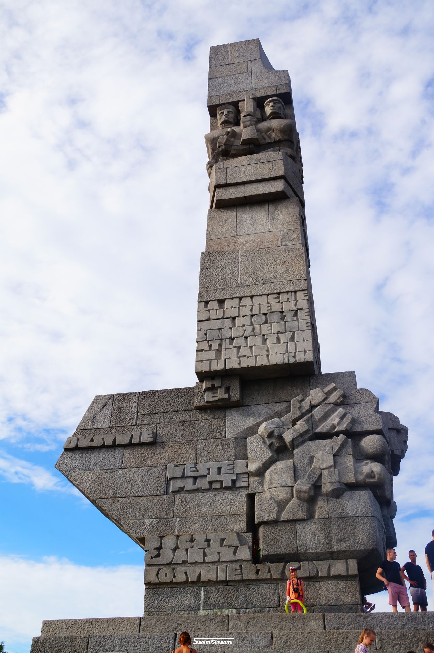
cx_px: 217
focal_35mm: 33
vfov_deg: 57.3
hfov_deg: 39.9
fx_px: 597
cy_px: 326
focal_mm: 22
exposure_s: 1/40
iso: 100
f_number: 16
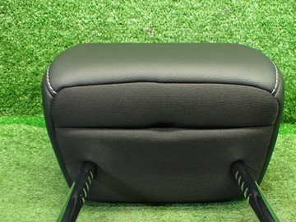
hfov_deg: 38.1
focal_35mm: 50
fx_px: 428
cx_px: 168
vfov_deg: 28.7
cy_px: 162
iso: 800
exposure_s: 1/60
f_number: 2.3
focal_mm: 5.4
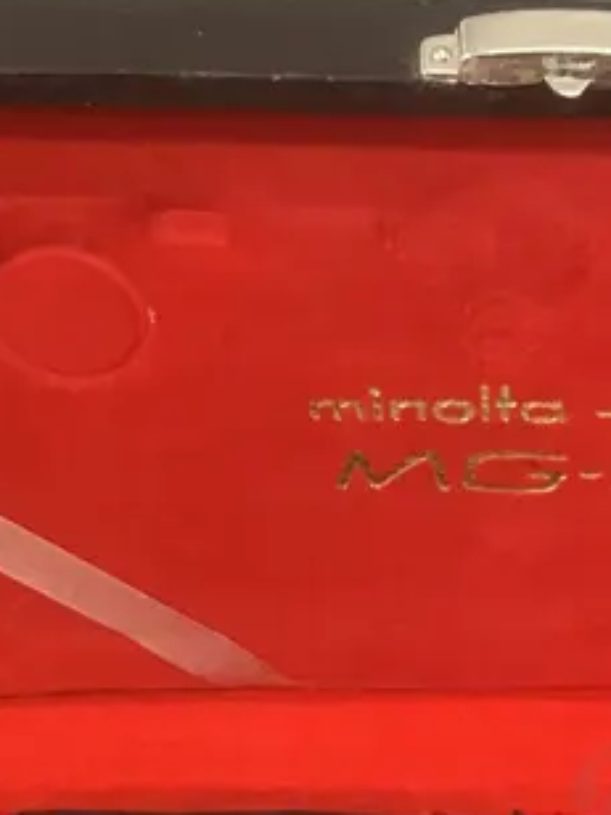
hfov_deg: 15.7
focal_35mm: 93
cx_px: 542
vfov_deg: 20.1
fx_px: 2189
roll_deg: -3.4
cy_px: 894
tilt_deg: -43.3
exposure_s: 1/33
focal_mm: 3.99
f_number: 1.8
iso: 320
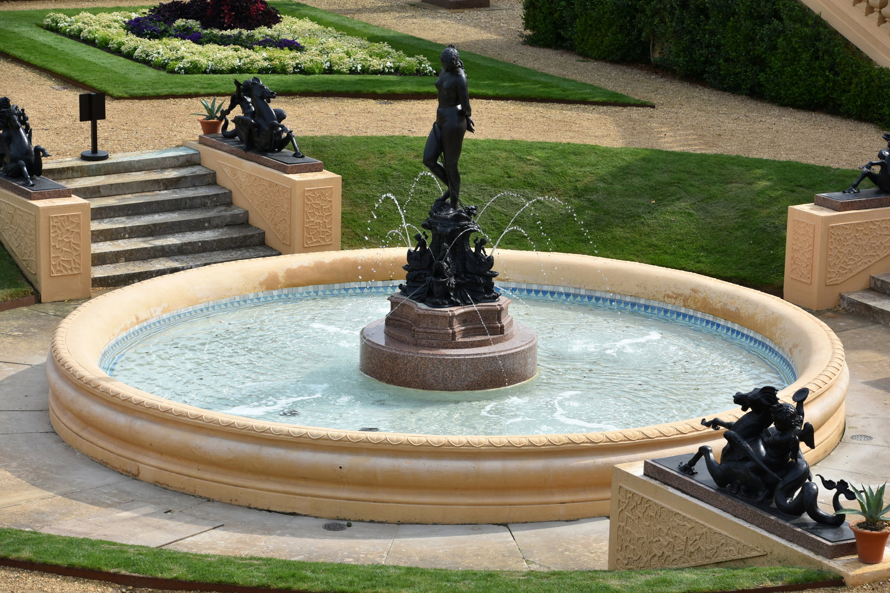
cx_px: 445
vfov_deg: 12.2
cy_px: 296
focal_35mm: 112
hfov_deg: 18.2
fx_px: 2781
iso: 160
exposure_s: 1/500
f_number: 8
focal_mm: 75
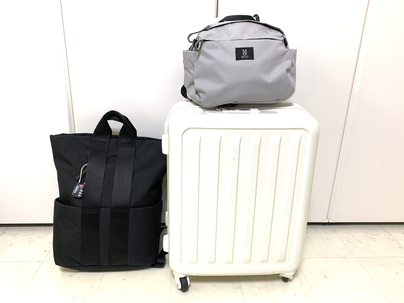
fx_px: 303
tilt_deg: -20.3
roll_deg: -1.2
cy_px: 152
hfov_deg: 67.3
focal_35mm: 26
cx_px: 202
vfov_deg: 53.1
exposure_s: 1/60
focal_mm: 4.25
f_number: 1.8
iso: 200
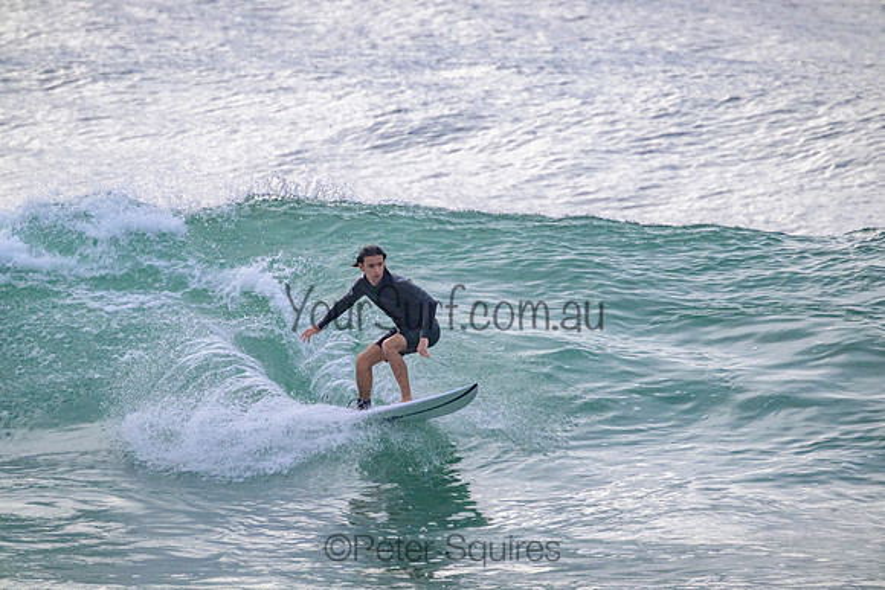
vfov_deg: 1.7
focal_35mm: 800
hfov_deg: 2.6
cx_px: 442
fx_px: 19670
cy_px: 295
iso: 2200
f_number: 11
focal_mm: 800
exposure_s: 1/2000
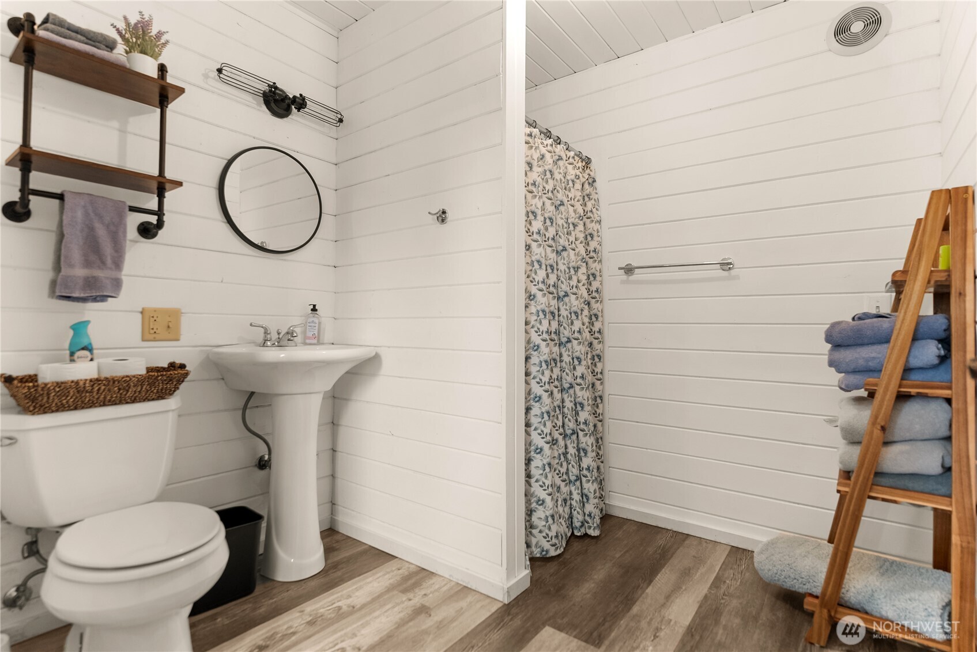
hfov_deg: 93.6
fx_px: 459
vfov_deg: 70.8
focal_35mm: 17
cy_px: 326
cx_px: 488
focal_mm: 16.9
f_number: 2.8
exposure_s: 1/15
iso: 400
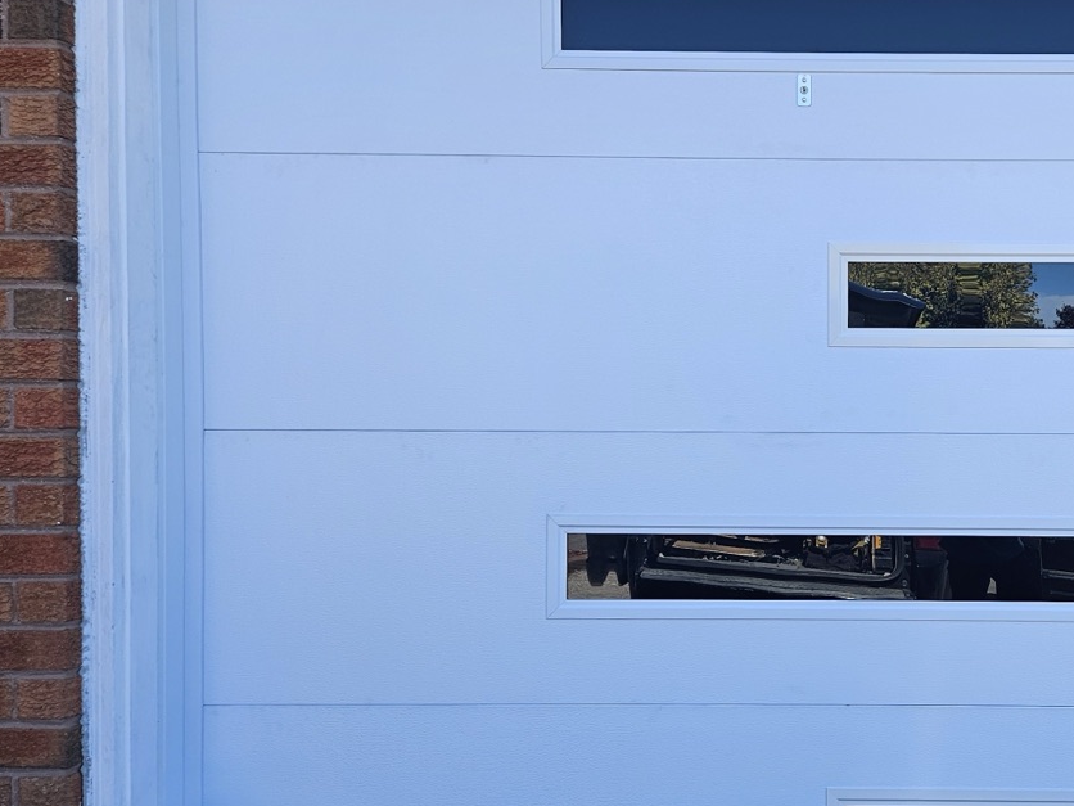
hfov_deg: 39.8
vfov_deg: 32.8
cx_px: 970
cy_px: 445
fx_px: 1365
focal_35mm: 44
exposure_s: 1/538
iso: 32
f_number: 1.8
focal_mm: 5.4
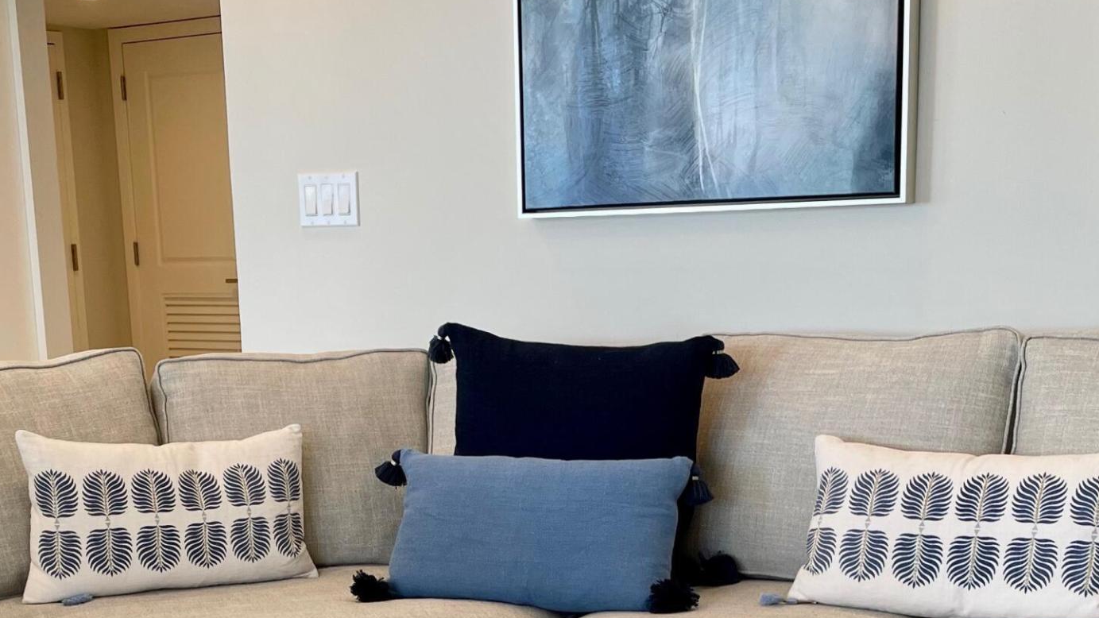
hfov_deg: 35.4
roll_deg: +2.0
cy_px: 620
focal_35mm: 59
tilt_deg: -12.7
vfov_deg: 19.8
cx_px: 470
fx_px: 1719
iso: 40
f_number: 1.6
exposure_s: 1/120
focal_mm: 4.2
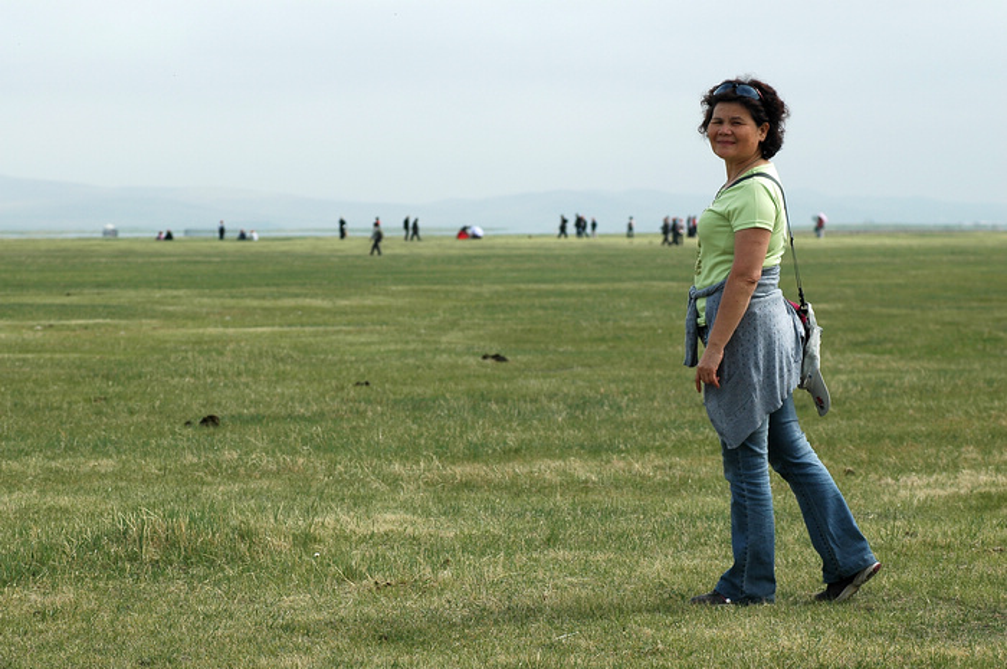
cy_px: 334
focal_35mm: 135
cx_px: 504
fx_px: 3772
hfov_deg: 15.2
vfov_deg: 10.1
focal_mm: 90
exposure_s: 1/1000
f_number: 6.3
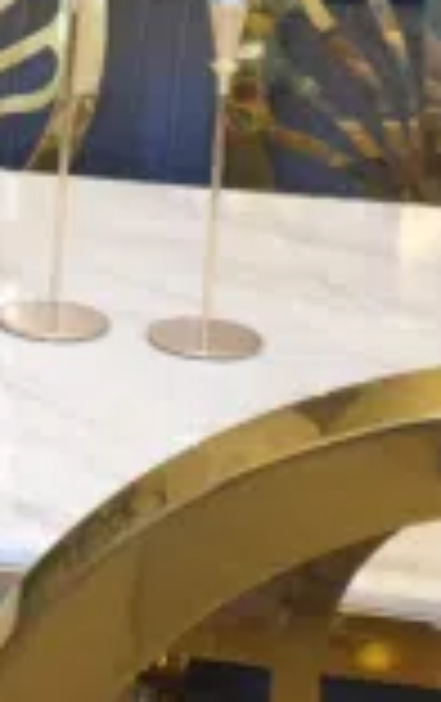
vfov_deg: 18.4
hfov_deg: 11.4
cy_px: 220
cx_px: -86
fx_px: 2165
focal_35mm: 113
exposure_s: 1/50
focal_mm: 4.3
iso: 400
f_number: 1.5
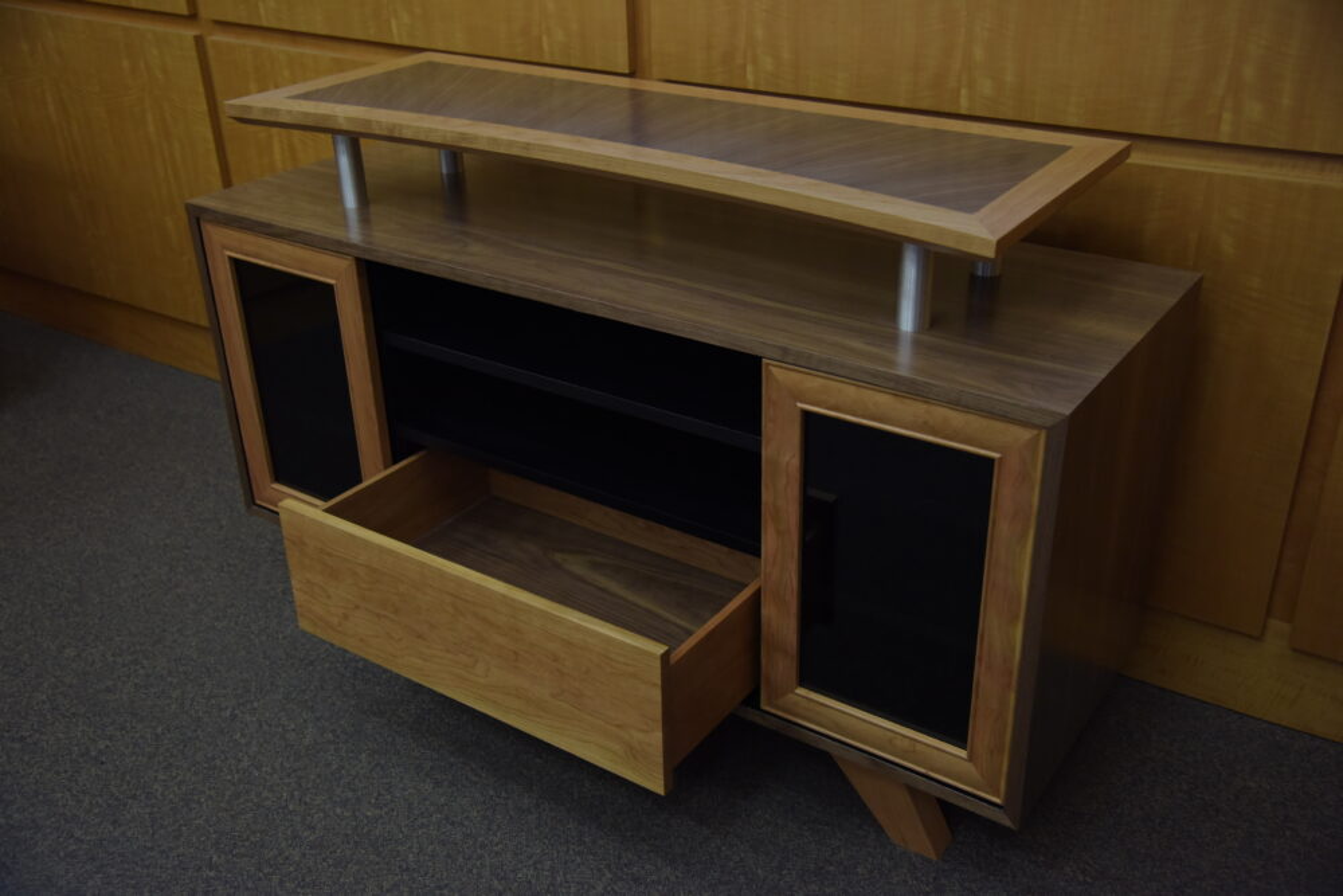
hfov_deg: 54.4
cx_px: 672
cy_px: 448
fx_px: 1306
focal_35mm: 35
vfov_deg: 37.9
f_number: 4
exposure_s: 1/200
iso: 1600
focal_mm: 35
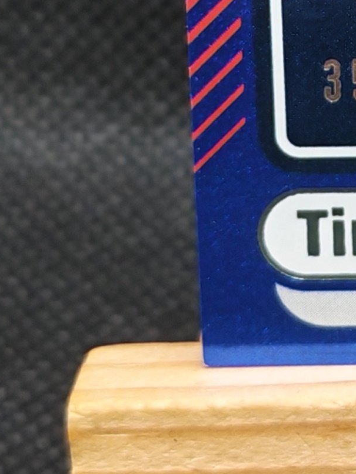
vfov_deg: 10.0
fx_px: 2645
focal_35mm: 193
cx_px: 644
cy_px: -165
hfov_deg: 7.5
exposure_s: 1/100
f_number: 1.9
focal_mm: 6.12
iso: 400
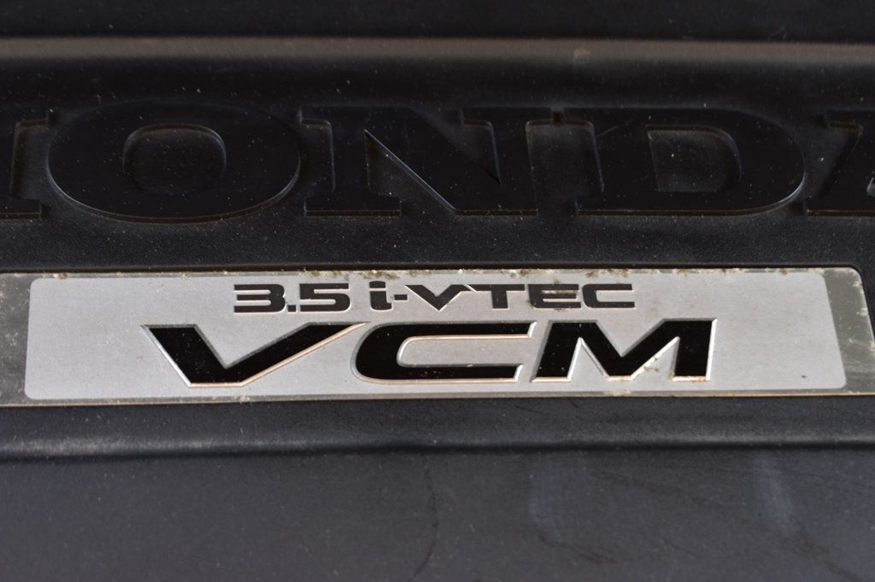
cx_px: 438
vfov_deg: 16.5
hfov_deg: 24.6
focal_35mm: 82
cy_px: 291
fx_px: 2004
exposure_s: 1/15
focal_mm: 55
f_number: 6.3
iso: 450
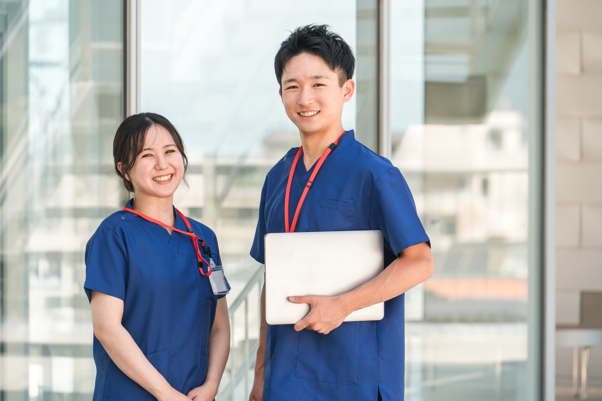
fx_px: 3344
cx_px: 301
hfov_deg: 10.3
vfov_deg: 6.9
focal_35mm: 200
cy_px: 200
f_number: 6.3
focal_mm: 200
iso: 100
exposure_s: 1/200
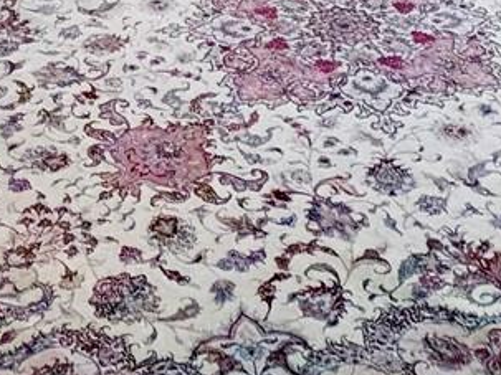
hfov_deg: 26.3
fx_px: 1071
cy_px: -469
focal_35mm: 74
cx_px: 188
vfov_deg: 14.6
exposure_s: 1/120
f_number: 2.2
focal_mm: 2.2
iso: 320
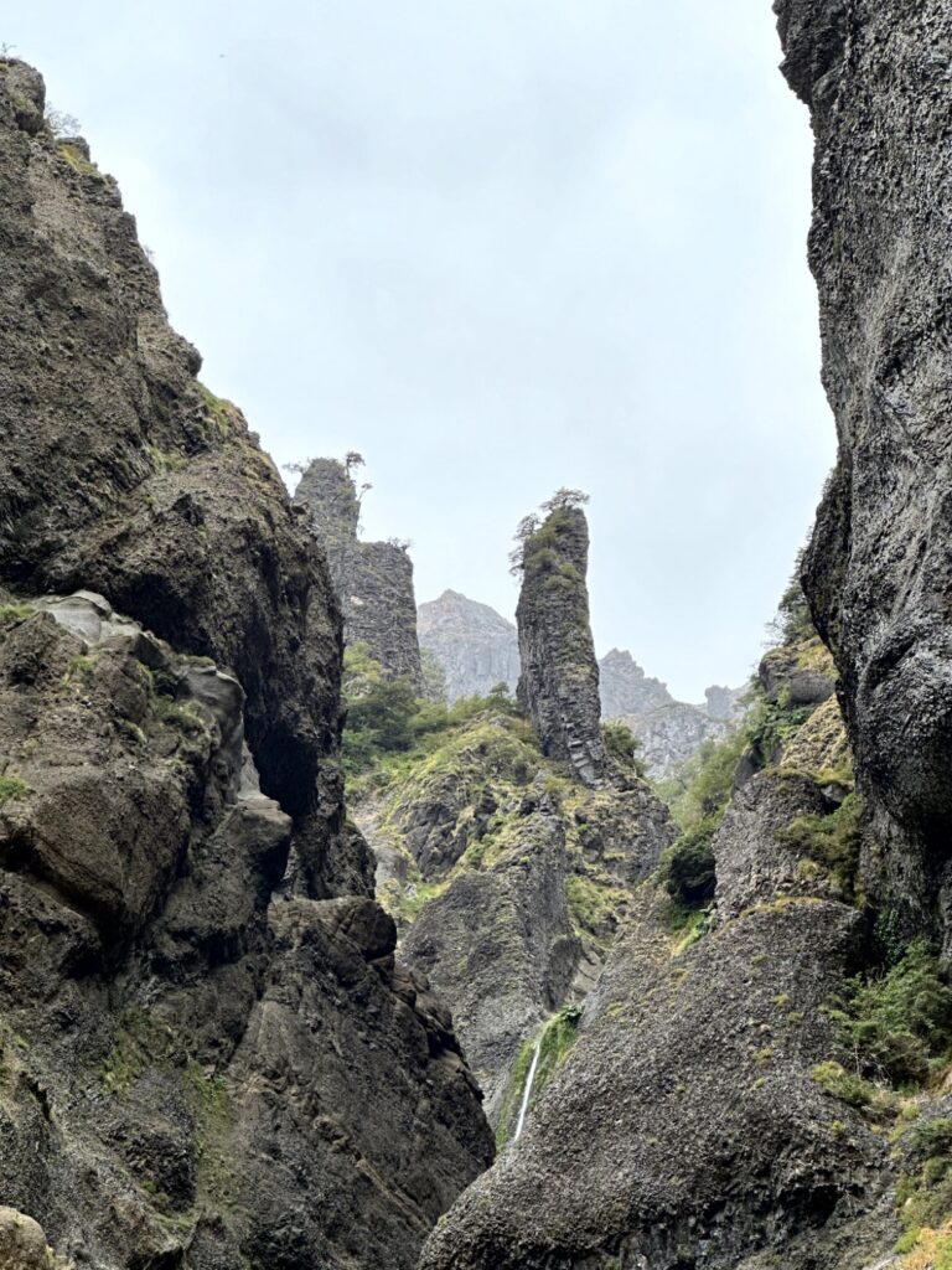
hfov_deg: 19.1
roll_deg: +0.4
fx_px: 2824
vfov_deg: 25.3
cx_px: 476
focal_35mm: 77
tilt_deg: +39.5
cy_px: 635
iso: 32
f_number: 2.8
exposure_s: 1/112
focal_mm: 9
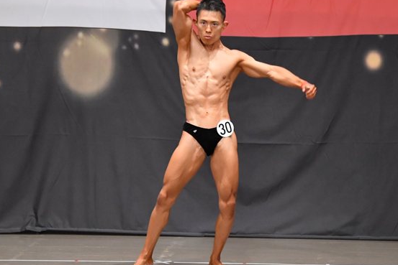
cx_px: 229
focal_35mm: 283
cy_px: 131
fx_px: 3129
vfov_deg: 4.9
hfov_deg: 7.3
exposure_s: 1/400
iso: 6400
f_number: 5.6
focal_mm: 135
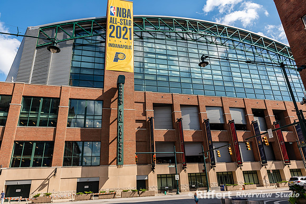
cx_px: 153
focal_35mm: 24
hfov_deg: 73.7
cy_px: 102
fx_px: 204
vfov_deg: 53.2
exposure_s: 1/160
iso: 64
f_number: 8
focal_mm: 24
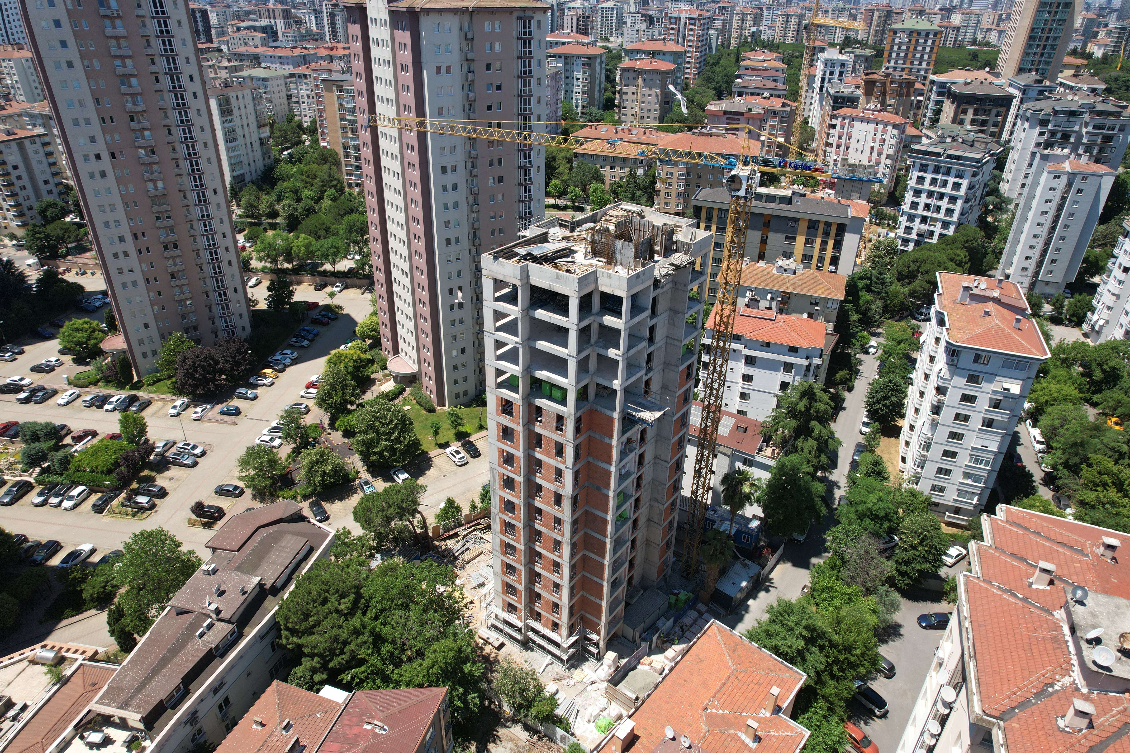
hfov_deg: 78.6
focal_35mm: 22
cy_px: 376
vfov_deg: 57.2
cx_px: 565
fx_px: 691
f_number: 2.8
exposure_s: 1/1600
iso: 110
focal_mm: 8.38
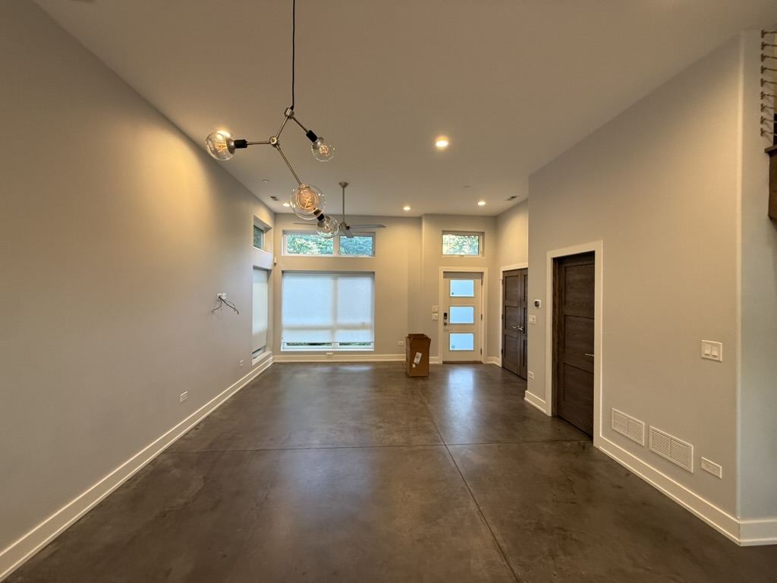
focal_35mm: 14
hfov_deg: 102.1
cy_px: 292
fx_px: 314
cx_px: 388
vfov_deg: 85.7
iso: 200
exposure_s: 1/60
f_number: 2.2
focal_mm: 2.22
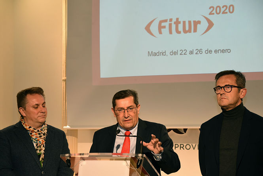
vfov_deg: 12.5
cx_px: 132
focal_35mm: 110
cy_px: 88
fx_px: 804
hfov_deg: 18.6
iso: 1600
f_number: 9
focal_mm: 110
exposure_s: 1/125
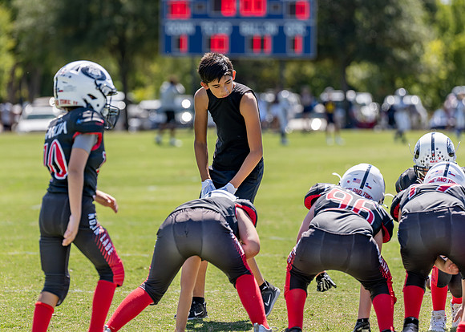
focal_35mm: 253
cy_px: 137
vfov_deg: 5.7
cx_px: 220
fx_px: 3342
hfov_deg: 8.0
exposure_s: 1/800
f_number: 3.5
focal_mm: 200
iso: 100
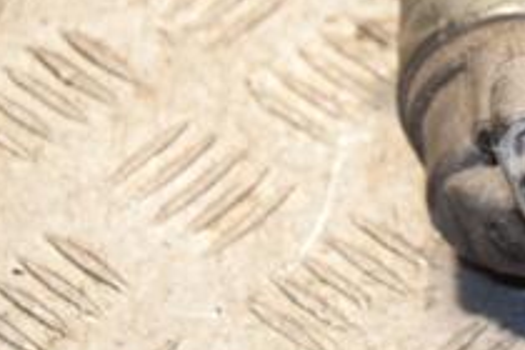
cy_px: 42
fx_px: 3616
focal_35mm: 248
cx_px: 718
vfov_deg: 5.5
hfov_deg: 8.2
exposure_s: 1/200
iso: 800
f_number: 5
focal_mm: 58
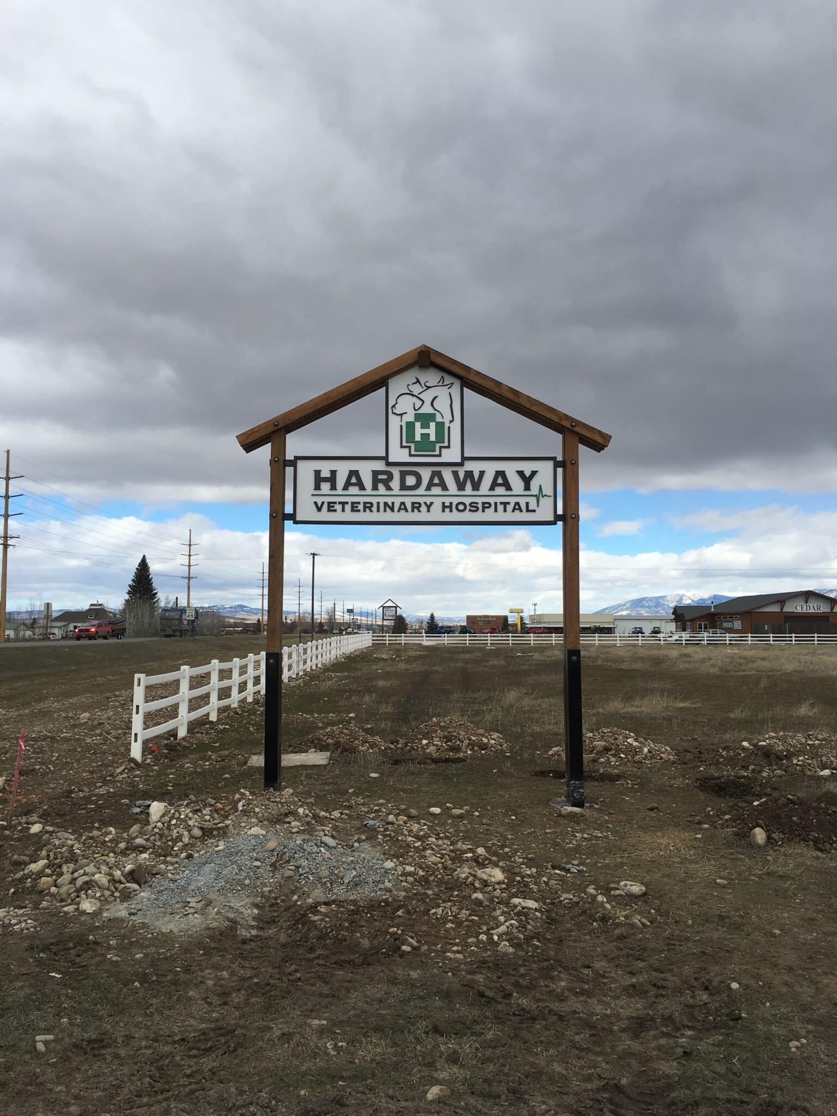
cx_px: 418
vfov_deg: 61.7
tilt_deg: +6.0
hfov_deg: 48.2
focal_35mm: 29
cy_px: 558
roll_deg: +0.3
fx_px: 935
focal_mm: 4.15
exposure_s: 1/1789
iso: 25
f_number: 2.2
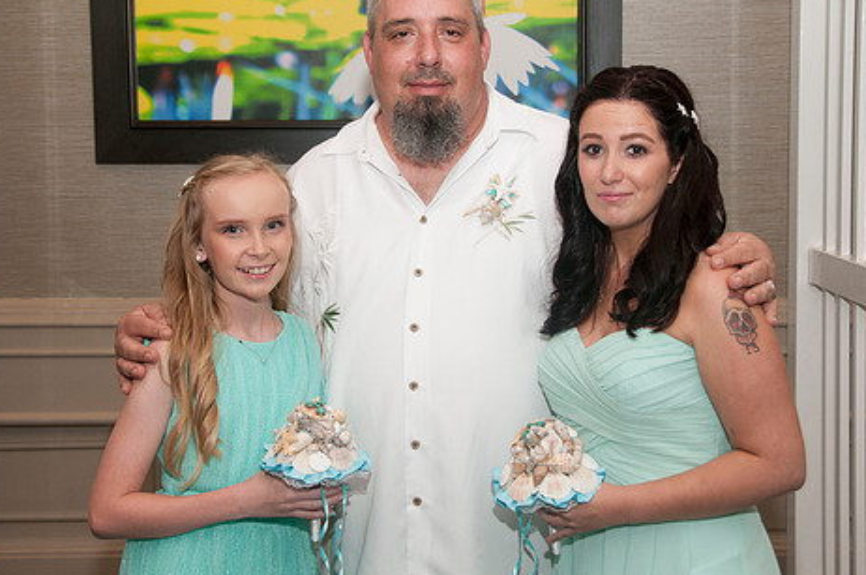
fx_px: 1538
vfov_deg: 21.2
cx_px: 429
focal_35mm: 64
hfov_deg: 31.4
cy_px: 243
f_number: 5.6
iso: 400
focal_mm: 34
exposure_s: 1/60
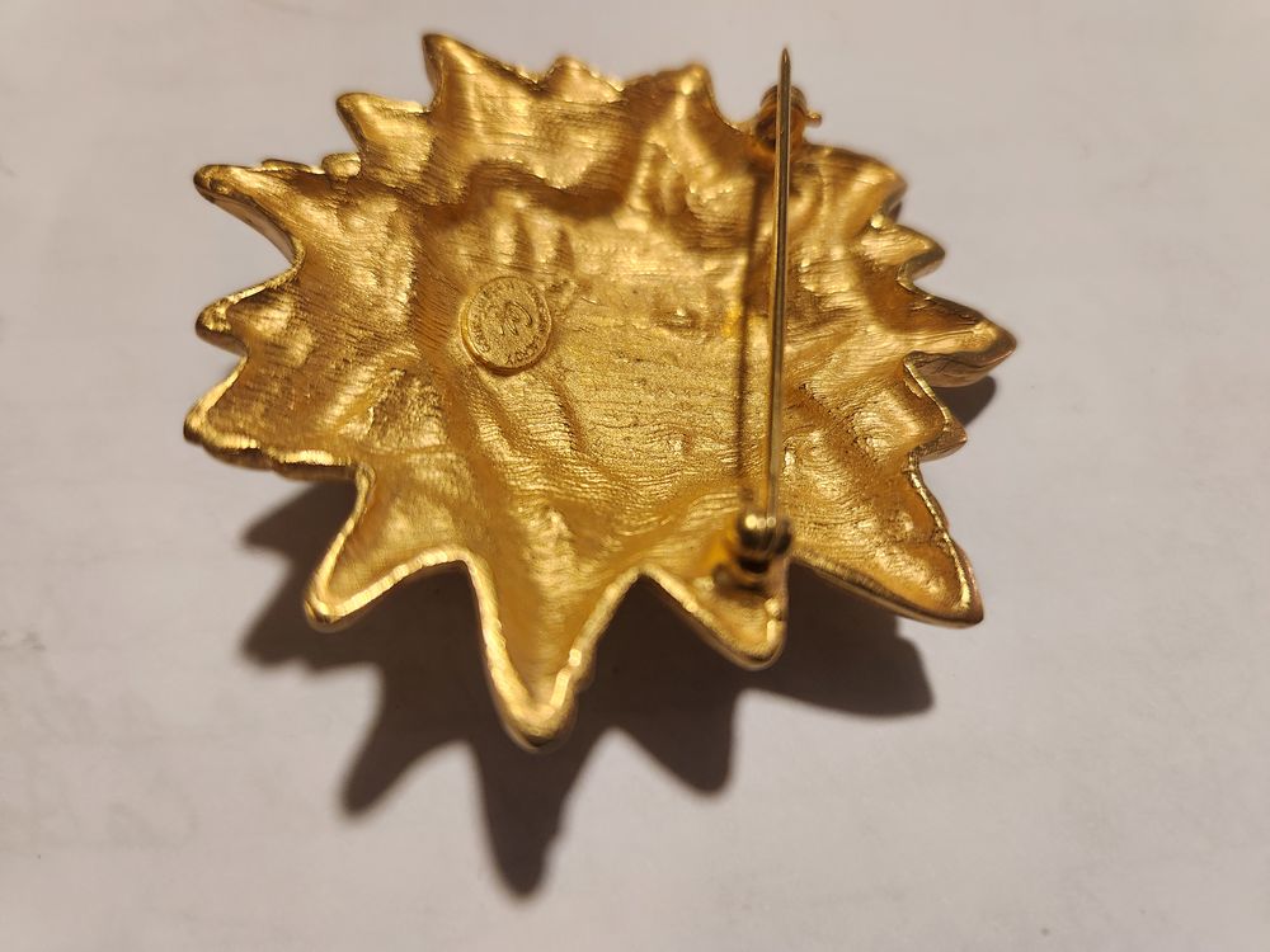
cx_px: 635
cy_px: 476
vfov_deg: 58.9
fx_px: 844
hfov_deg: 73.9
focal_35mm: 23
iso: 400
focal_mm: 5.4
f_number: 1.8
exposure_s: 1/100
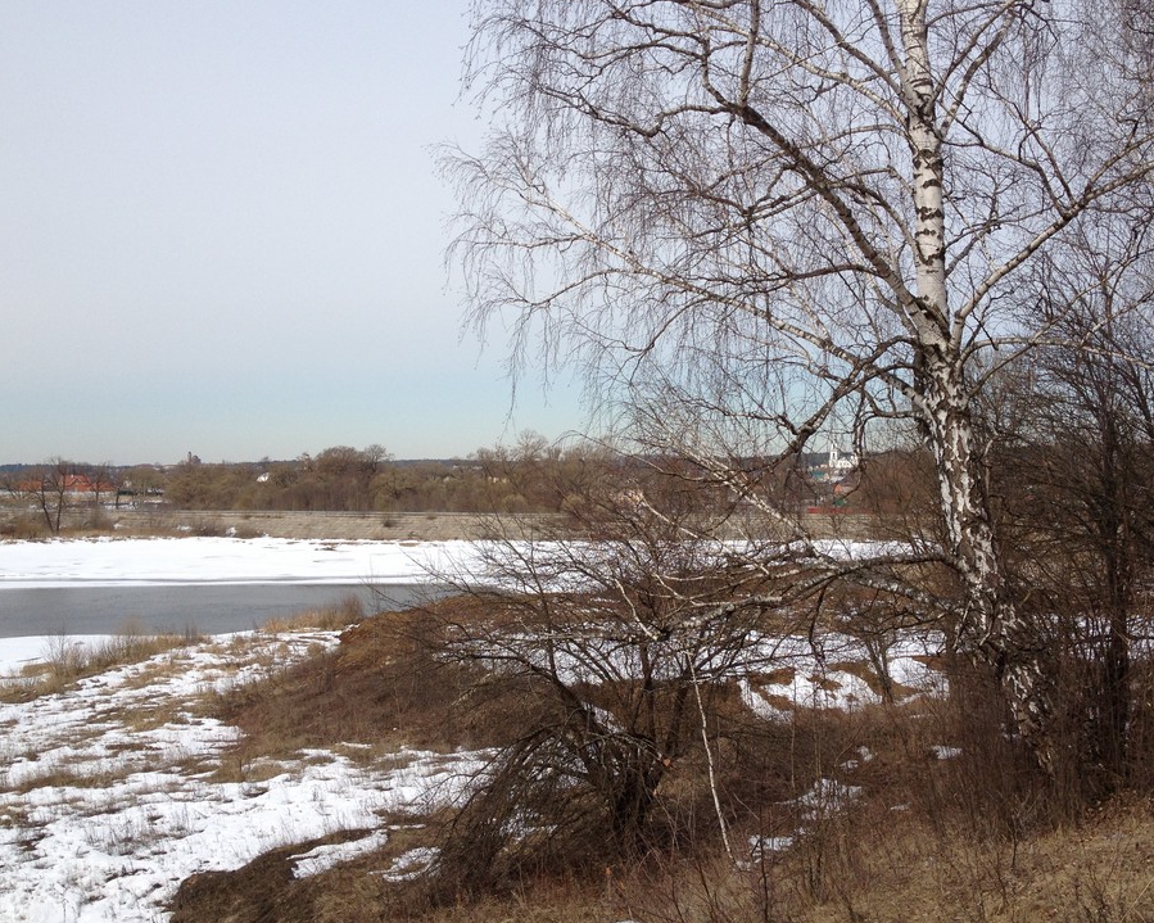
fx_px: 1298
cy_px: 452
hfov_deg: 47.9
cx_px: 608
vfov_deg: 39.1
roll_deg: -1.1
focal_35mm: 38
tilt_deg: +1.1
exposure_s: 1/1842
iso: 50
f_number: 2.4
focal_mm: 4.28
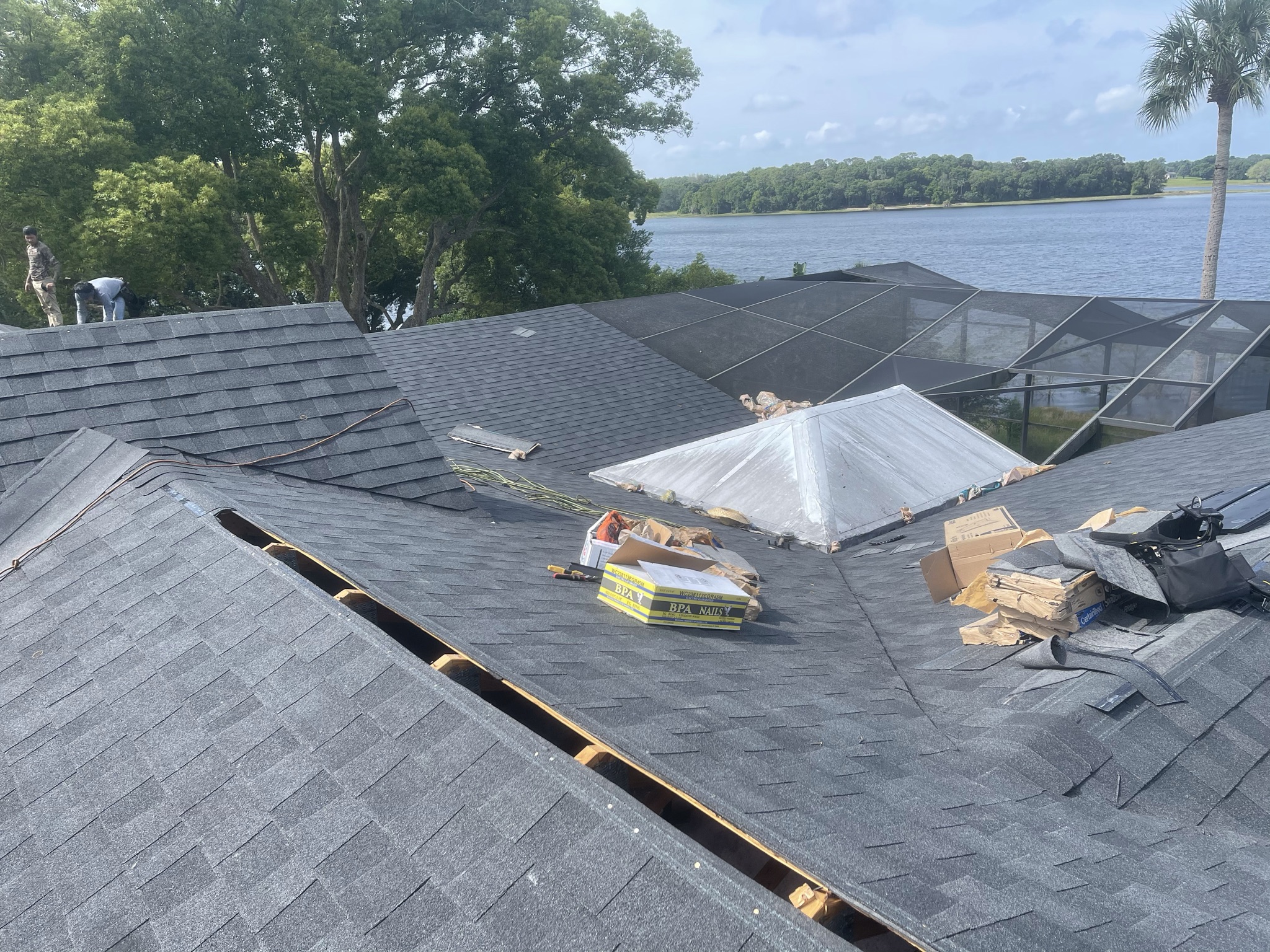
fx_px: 954
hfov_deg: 67.3
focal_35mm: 26
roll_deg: +2.5
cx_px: 635
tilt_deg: -16.9
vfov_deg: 53.1
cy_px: 476
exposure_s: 1/1821
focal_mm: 5.1
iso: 32
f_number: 1.6
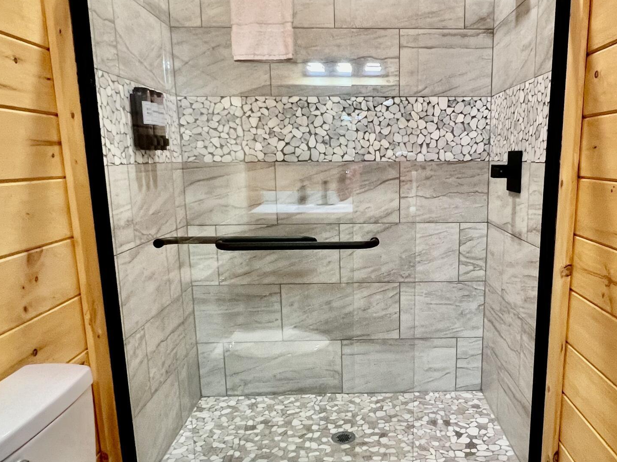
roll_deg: -0.2
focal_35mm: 27
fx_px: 481
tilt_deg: -12.5
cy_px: 264
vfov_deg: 51.2
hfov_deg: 64.4
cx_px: 385
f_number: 1.8
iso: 320
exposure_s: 1/60
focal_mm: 1.57
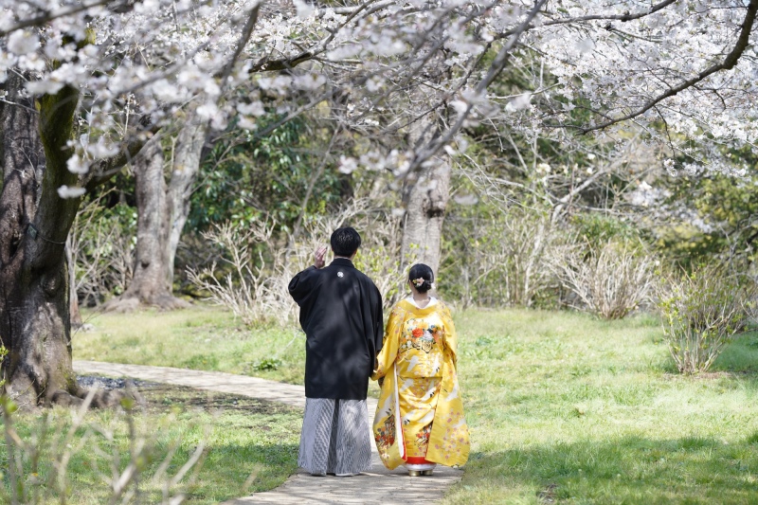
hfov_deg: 15.2
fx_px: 2842
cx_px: 379
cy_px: 252
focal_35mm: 135
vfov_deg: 10.2
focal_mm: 135
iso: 320
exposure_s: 1/1000
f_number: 3.5
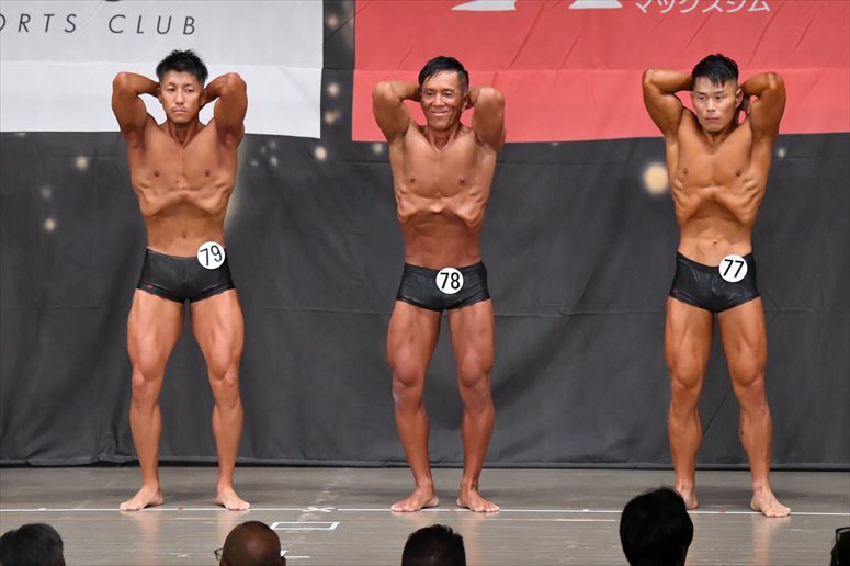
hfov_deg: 10.2
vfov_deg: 6.8
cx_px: 425
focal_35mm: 202
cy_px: 283
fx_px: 4767
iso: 6400
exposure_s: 1/400
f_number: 5.6
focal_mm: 135
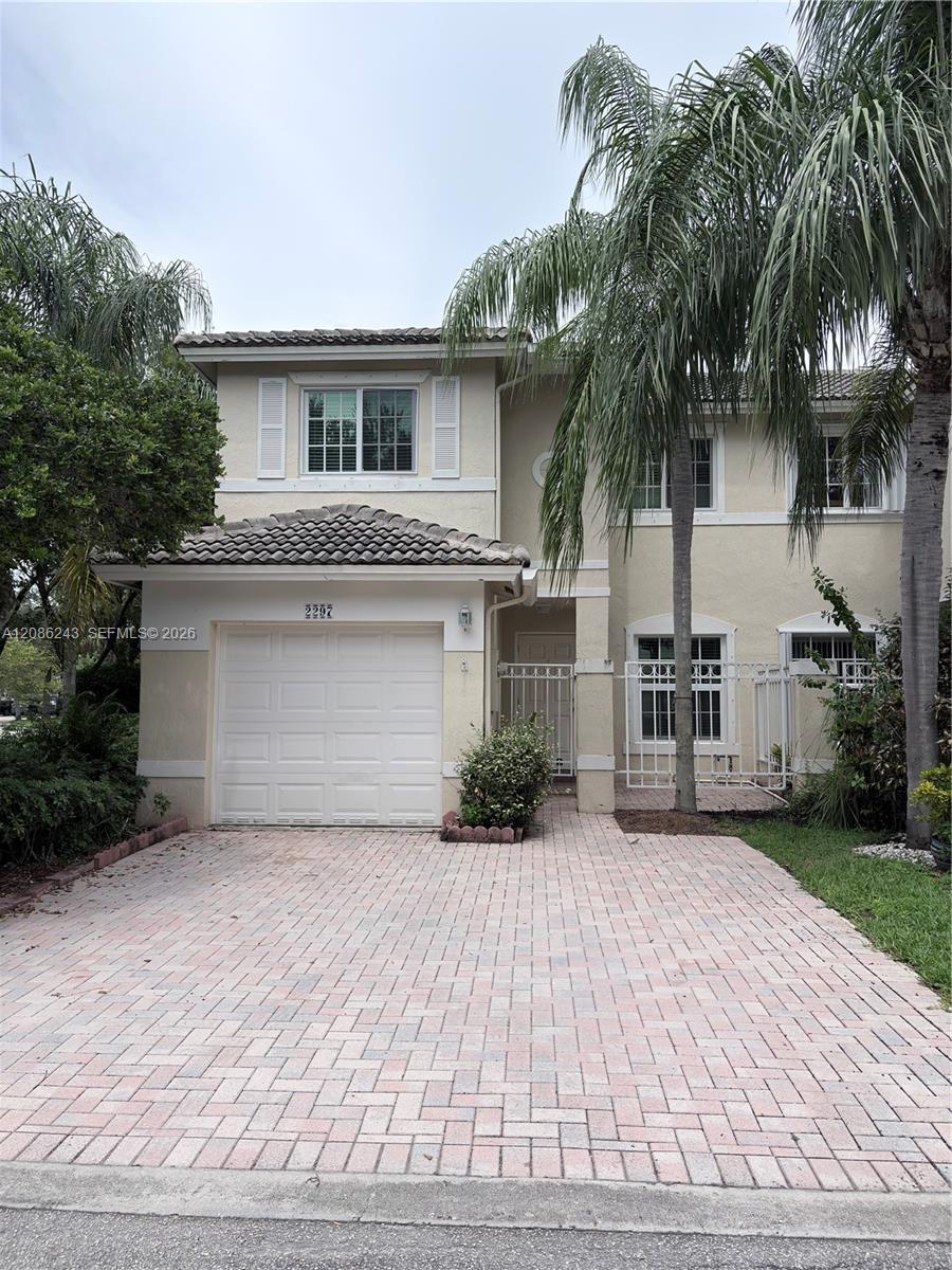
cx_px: 476
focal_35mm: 26
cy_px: 635
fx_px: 953
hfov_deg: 53.1
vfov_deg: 67.3
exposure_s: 1/2976
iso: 32
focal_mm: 5.96
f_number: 1.6
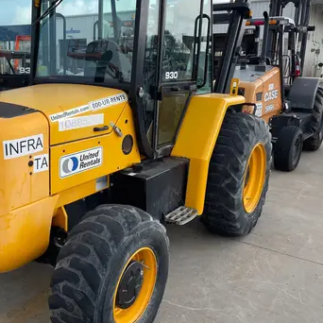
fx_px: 391
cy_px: 145
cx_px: 97
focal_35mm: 37
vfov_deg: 44.9
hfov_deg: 44.0
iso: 50
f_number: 1.6
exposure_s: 1/2353
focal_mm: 4.2
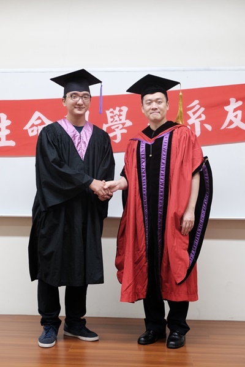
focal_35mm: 43
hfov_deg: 31.2
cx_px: 122
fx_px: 439
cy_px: 184
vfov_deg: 45.4
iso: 1600
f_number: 3.2
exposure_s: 1/150
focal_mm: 28.9
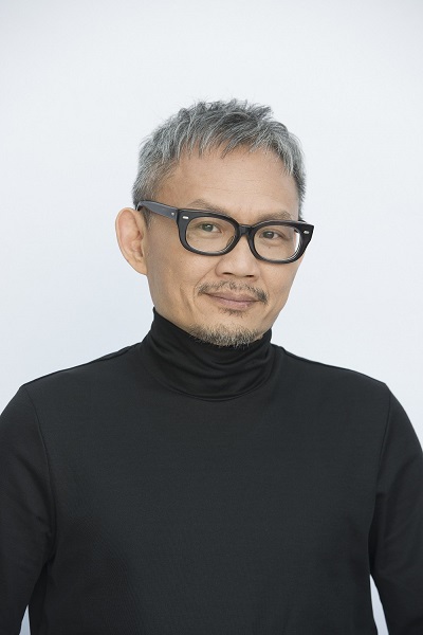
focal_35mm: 140
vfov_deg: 14.7
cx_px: 212
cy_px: 318
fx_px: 2467
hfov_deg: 9.8
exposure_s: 1/250
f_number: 4.5
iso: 640
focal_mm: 140
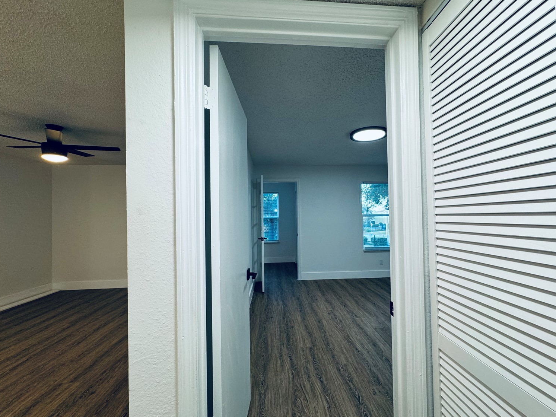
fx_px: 241
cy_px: 214
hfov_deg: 98.1
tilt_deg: +0.8
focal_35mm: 15
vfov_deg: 81.7
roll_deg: +0.4
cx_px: 293
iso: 160
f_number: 2.2
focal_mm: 2.22
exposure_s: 1/120
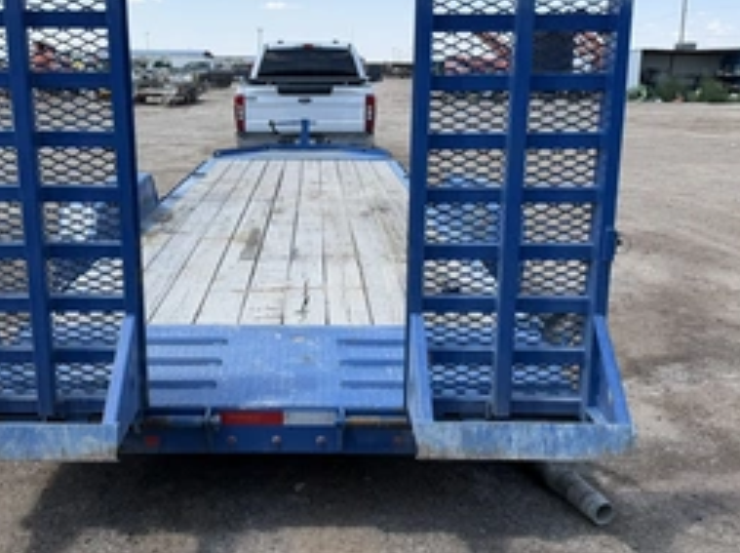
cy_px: 249
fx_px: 811
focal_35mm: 38
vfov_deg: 37.6
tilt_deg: -9.9
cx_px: 310
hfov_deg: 48.8
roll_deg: +1.2
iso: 80
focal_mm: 6.76
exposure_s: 1/2907
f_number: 1.78
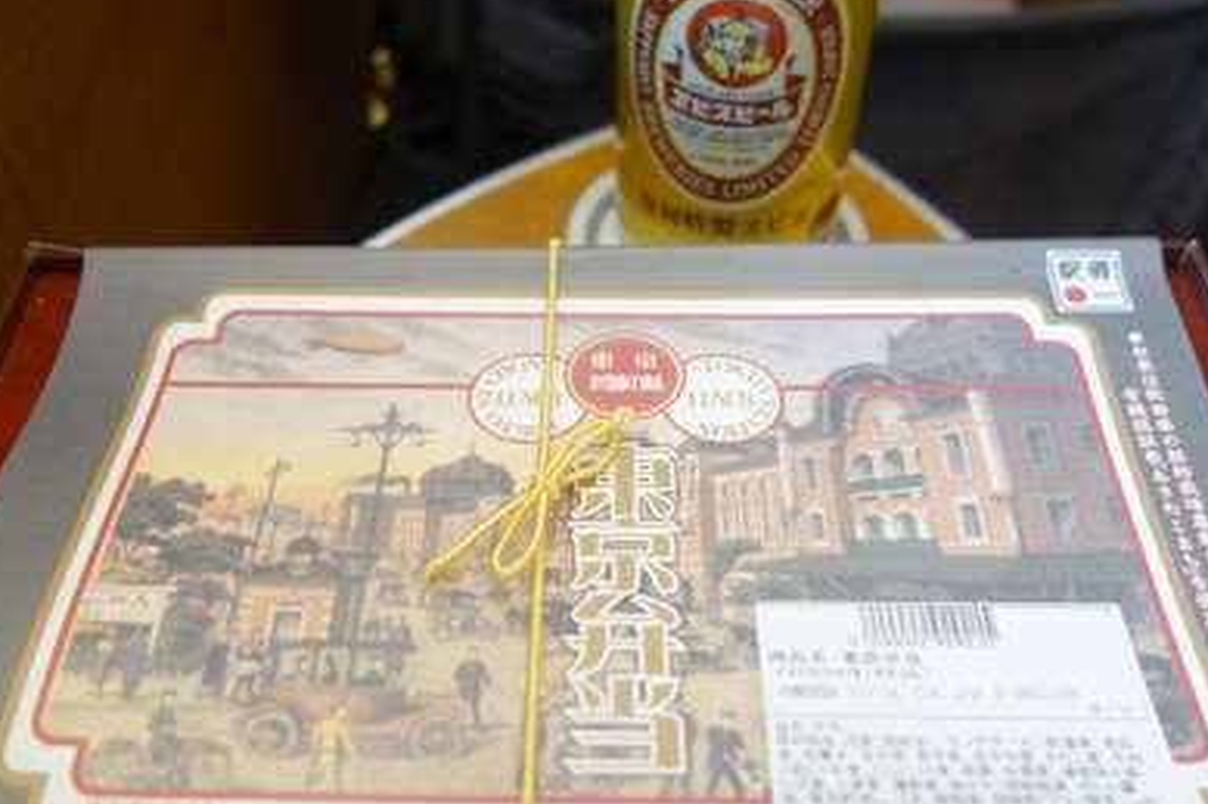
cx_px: 606
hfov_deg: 53.2
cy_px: 393
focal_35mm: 36
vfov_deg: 36.8
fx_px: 1207
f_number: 1.8
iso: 125
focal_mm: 10.4
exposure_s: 1/40
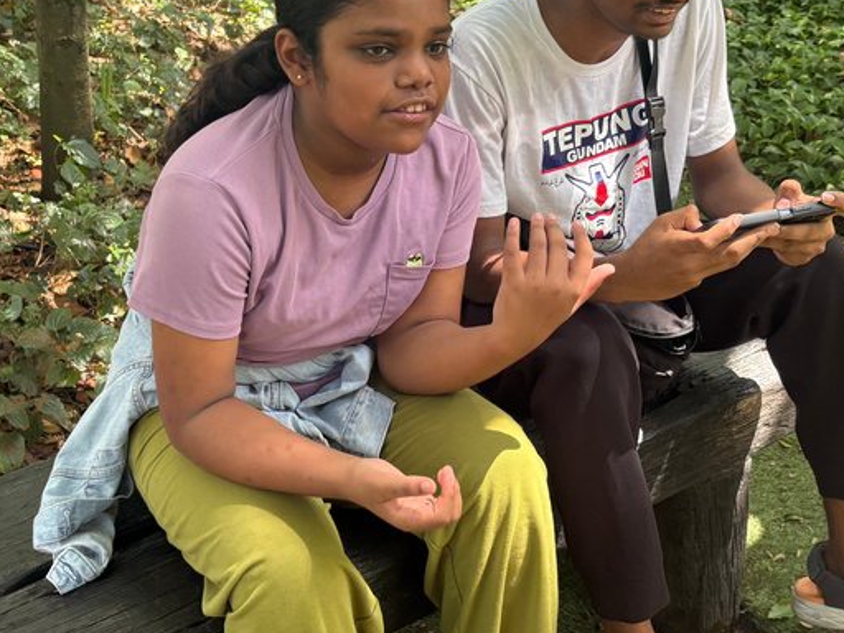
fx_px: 1268
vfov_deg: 28.0
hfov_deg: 36.8
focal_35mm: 52
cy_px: 298
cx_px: 391
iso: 125
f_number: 1.6
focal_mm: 6
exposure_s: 1/121
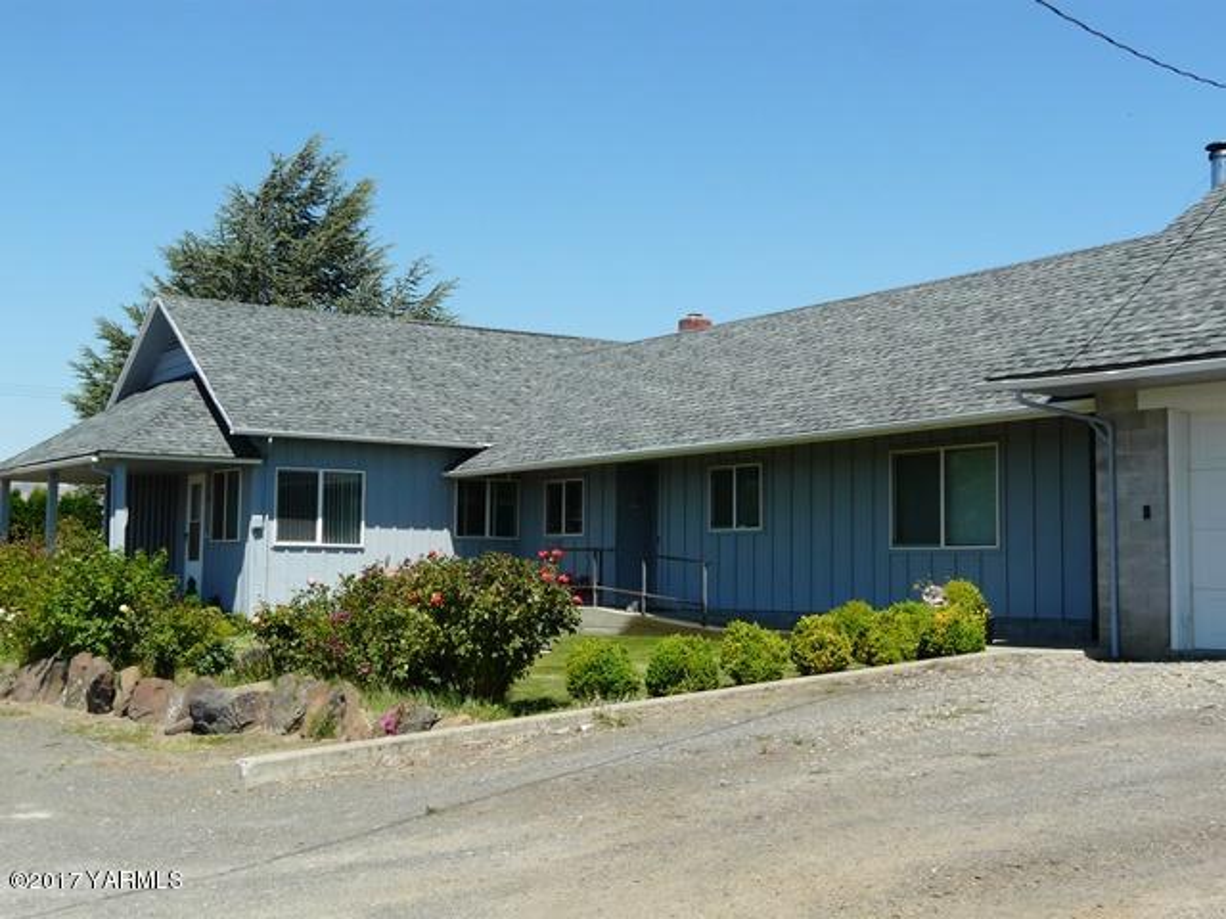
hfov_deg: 39.7
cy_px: 460
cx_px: 613
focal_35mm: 48
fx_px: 1700
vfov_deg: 30.3
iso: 100
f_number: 5.6
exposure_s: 1/400
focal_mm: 7.9
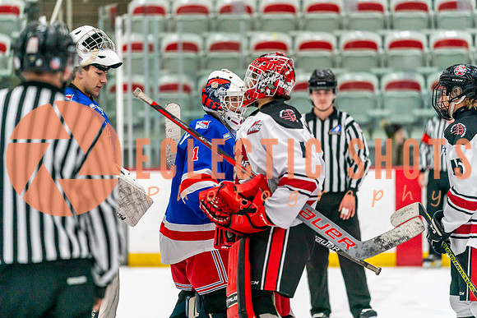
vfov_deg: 6.9
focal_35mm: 200
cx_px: 238
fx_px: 2650
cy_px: 159
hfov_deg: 10.3
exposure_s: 1/1250
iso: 3200
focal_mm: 200
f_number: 2.8
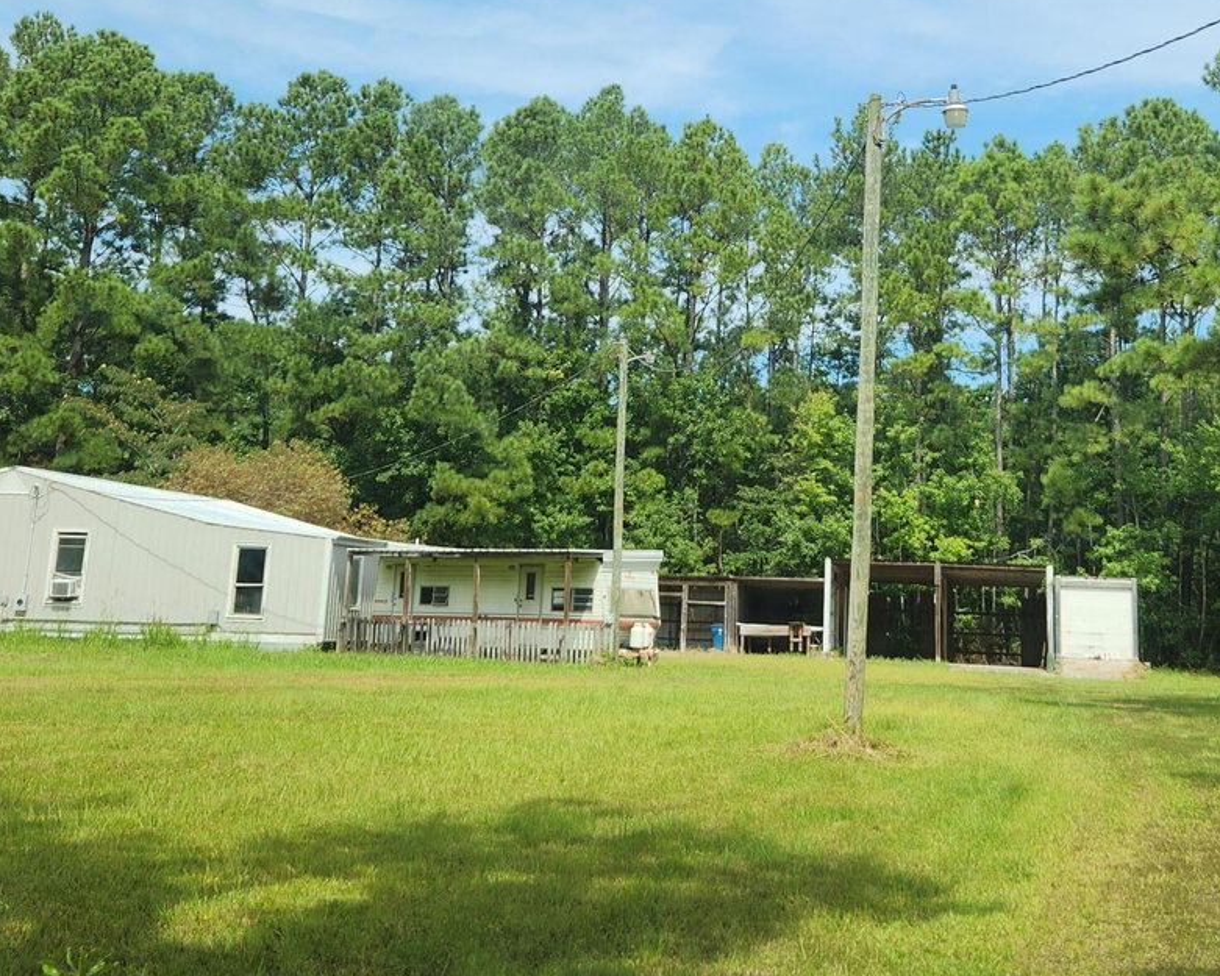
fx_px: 1661
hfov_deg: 40.1
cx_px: 748
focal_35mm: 46
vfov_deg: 32.1
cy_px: 240
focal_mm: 5.4
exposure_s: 1/947
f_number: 1.8
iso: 20
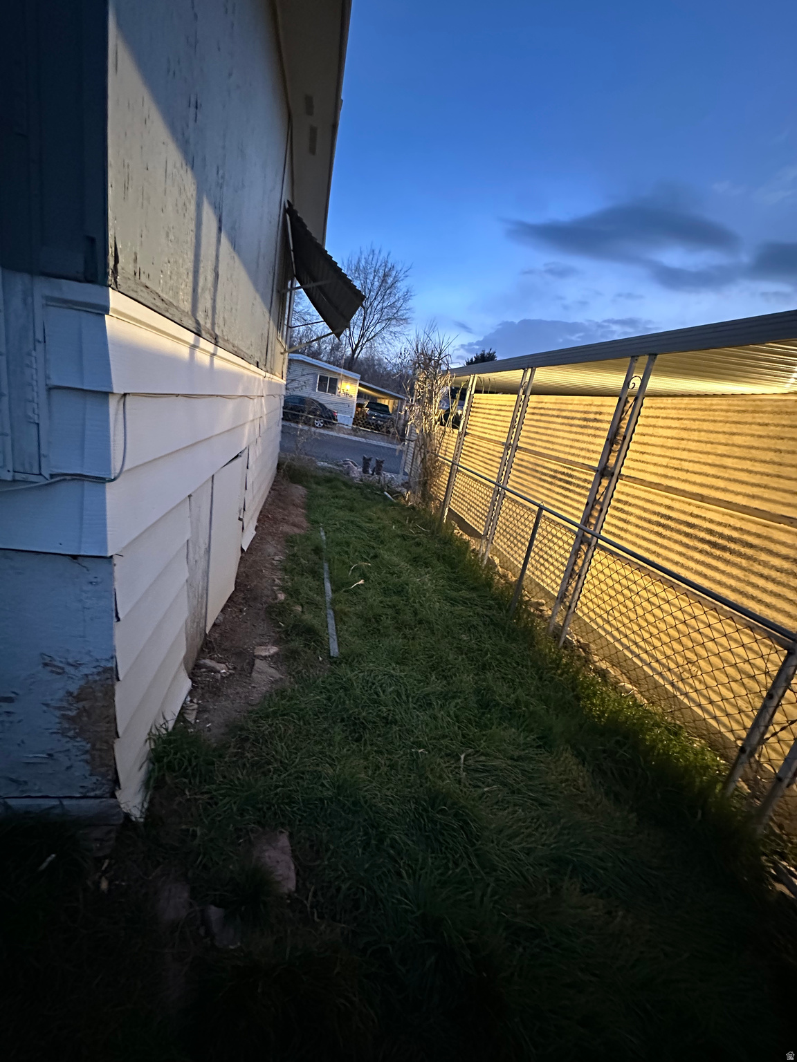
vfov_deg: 102.1
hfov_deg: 85.7
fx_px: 430
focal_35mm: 14
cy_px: 531
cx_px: 398
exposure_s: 1/30
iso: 1000
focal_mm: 2.22
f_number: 2.2
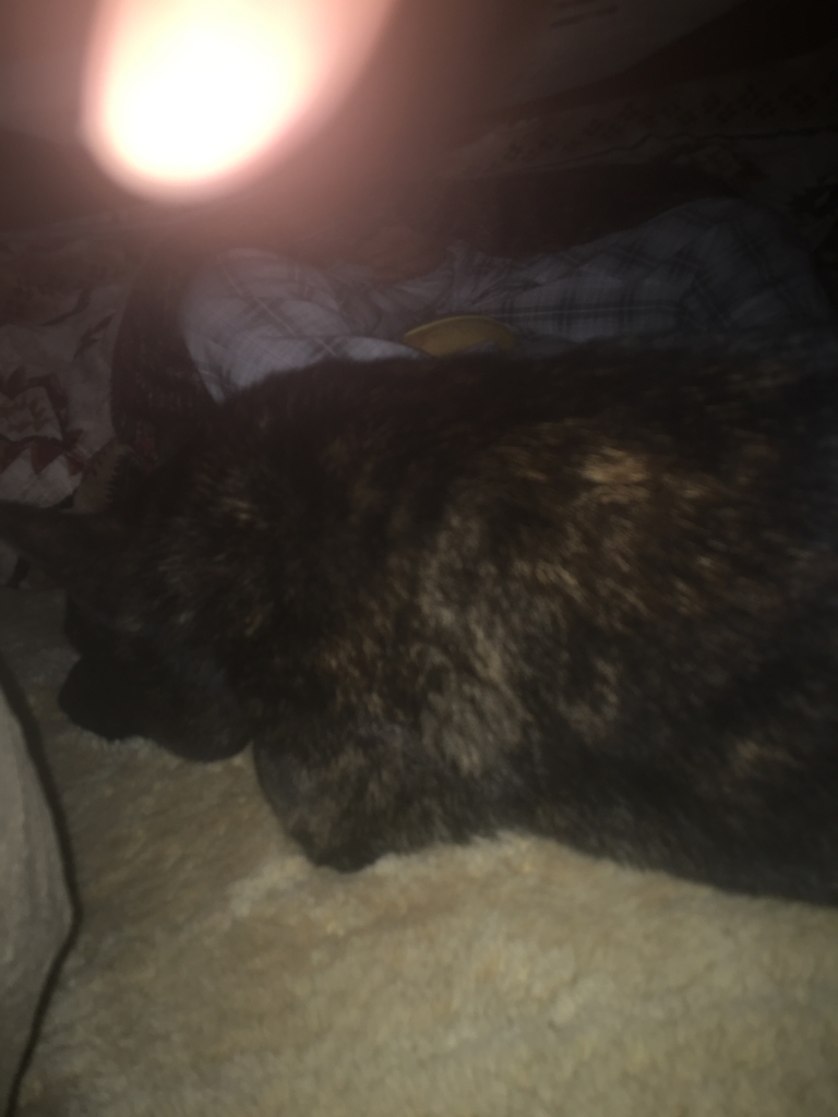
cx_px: 419
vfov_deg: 61.7
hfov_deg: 48.2
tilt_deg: -20.0
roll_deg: +12.2
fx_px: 936
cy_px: 558
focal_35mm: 29
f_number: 2.2
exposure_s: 1/21
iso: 25
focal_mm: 4.15
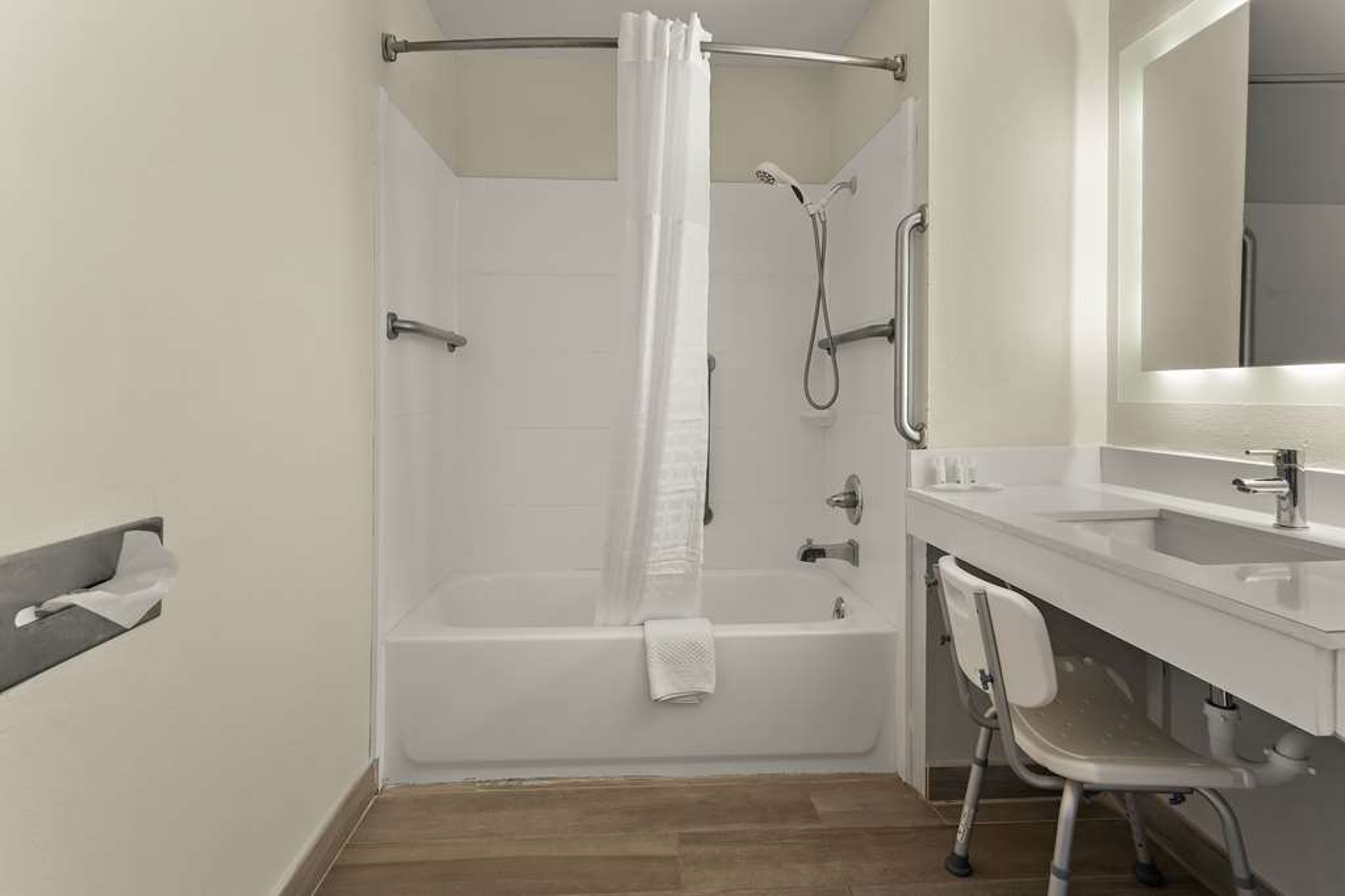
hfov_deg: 92.9
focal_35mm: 17
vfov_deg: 70.1
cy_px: 448
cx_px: 672
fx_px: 639
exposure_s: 3
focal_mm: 17.1
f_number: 8
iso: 320
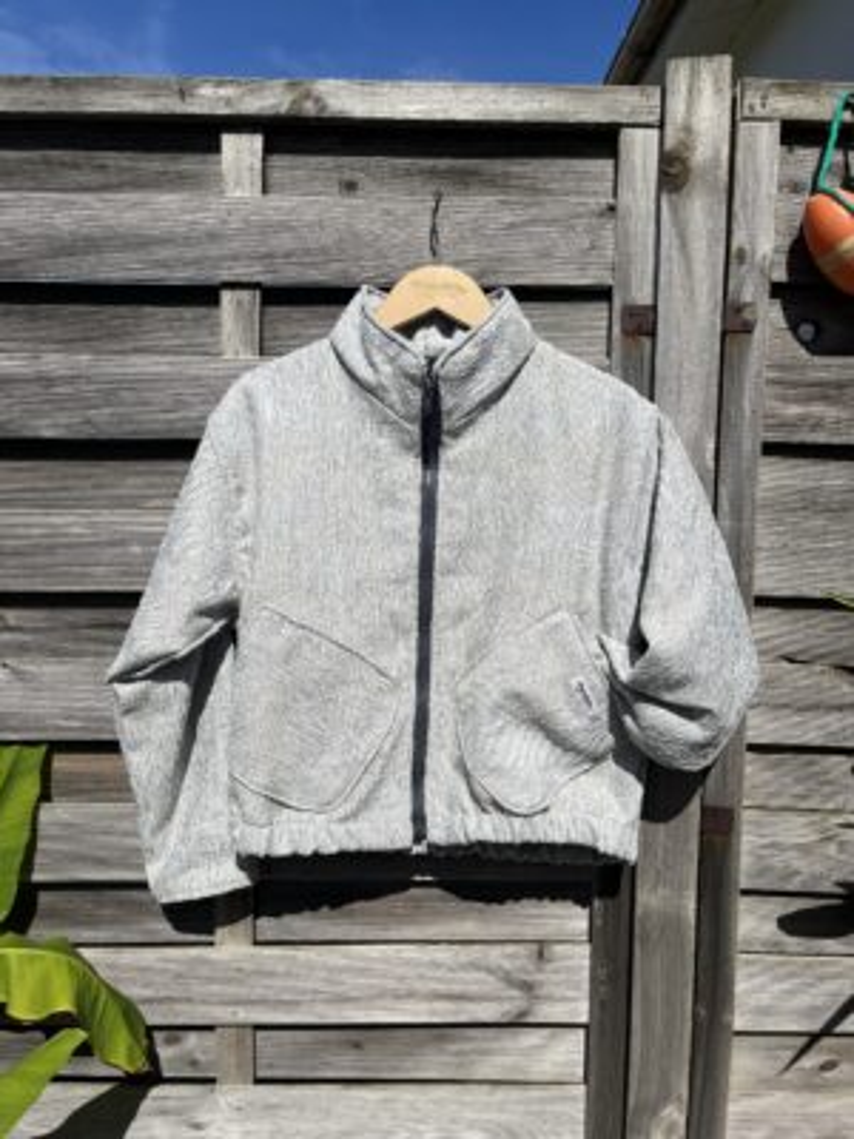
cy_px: 570
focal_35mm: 26
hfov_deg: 53.1
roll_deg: -0.4
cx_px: 427
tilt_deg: -6.3
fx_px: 855
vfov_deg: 67.3
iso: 50
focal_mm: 5.1
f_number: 1.6
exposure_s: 1/8403
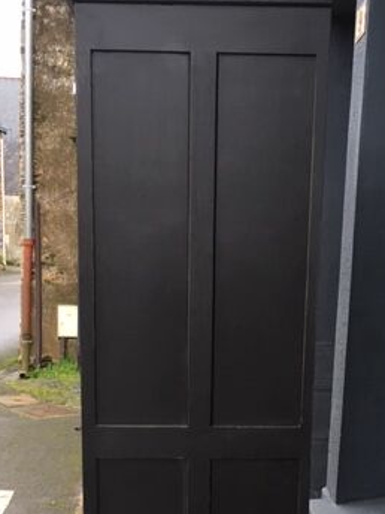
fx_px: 801
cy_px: 400
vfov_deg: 34.6
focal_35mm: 54
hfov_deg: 27.0
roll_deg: -3.8
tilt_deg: -10.1
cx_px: 209
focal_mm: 4.15
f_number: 2.2
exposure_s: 1/33
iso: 50
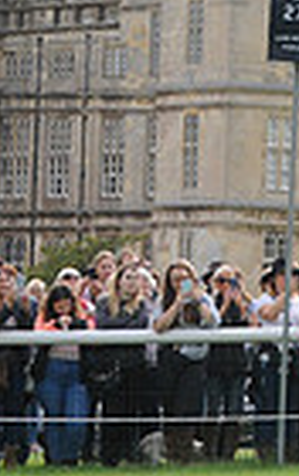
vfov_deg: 5.1
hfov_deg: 3.1
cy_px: 27
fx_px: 5363
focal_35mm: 413
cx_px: 894
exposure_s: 1/3200
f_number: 5.6
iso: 1600
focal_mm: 98
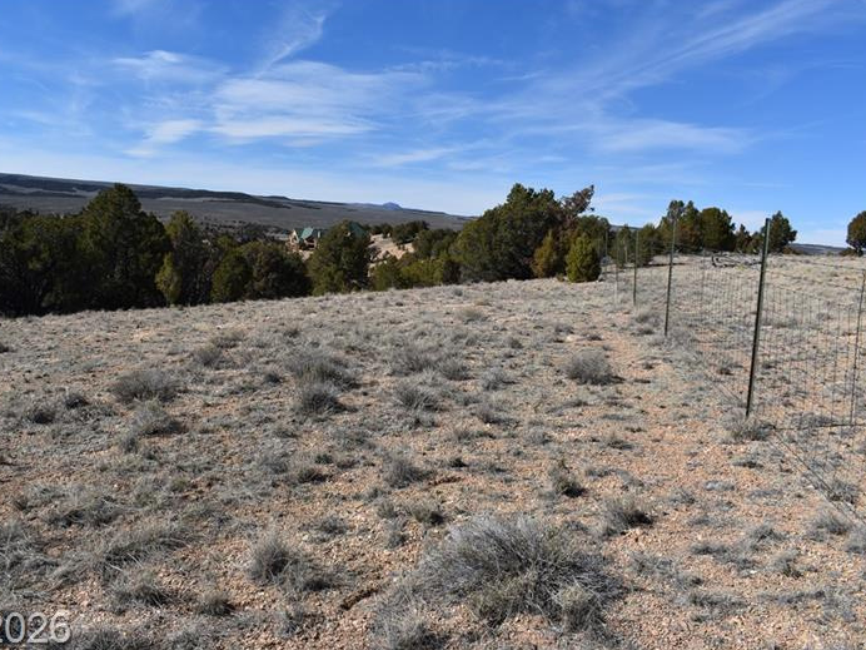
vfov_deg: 46.8
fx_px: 751
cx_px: 383
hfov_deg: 59.8
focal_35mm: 30
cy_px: 324
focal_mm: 18
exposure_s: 1/320
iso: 100
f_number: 9
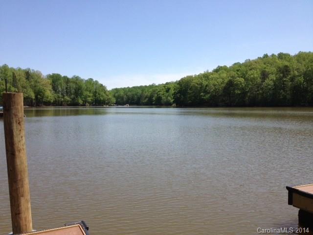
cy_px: 118
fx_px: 316
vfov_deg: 40.7
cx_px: 156
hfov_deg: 52.6
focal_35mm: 35
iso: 50
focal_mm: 4.28
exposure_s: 1/1783
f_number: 2.4
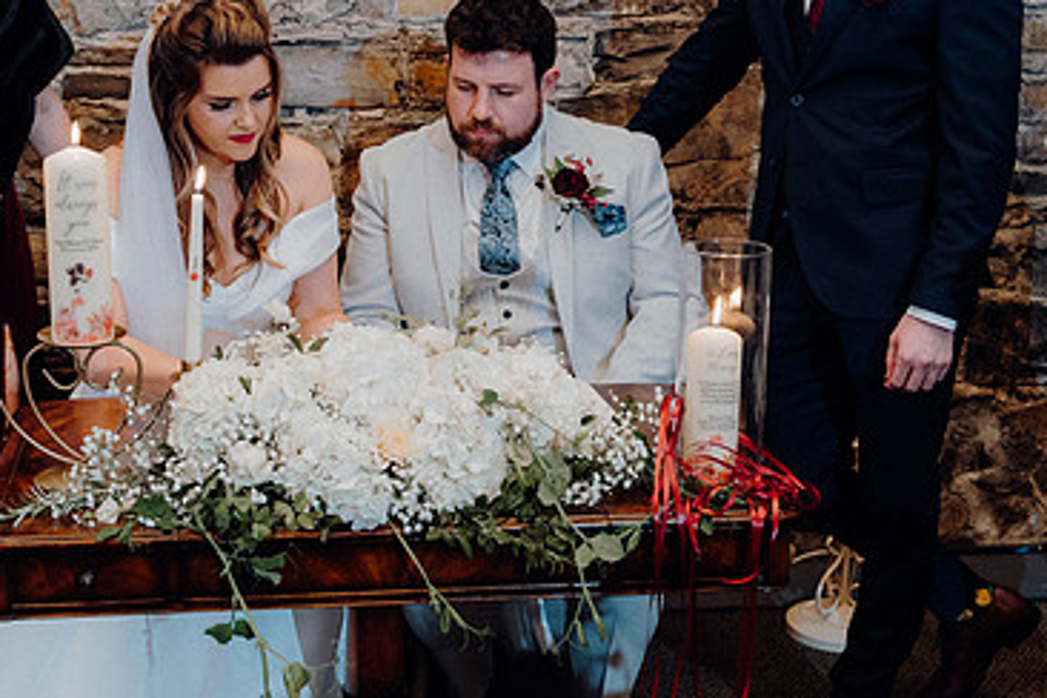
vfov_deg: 23.7
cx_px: 358
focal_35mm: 57
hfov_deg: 34.8
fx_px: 1658
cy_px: 225
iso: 2500
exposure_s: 1/200
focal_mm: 36
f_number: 3.5
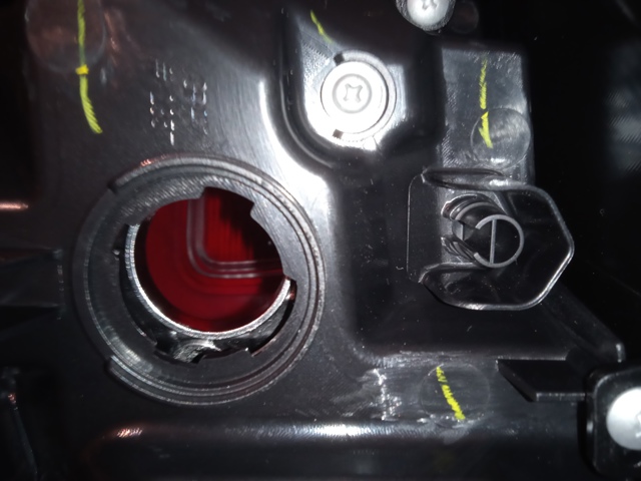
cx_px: 320
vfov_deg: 49.7
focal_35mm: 28
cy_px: 240
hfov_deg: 63.4
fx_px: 518
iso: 393
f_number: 2.2
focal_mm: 3.43
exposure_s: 1/25
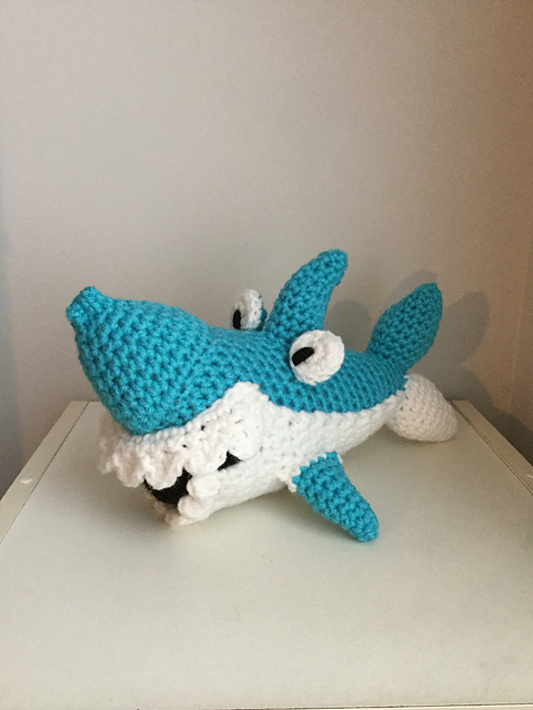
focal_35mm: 31
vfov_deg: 58.4
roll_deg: -0.4
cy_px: 355
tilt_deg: -17.2
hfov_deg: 45.4
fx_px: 636
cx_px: 266
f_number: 2.4
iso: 200
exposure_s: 1/15
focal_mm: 3.3
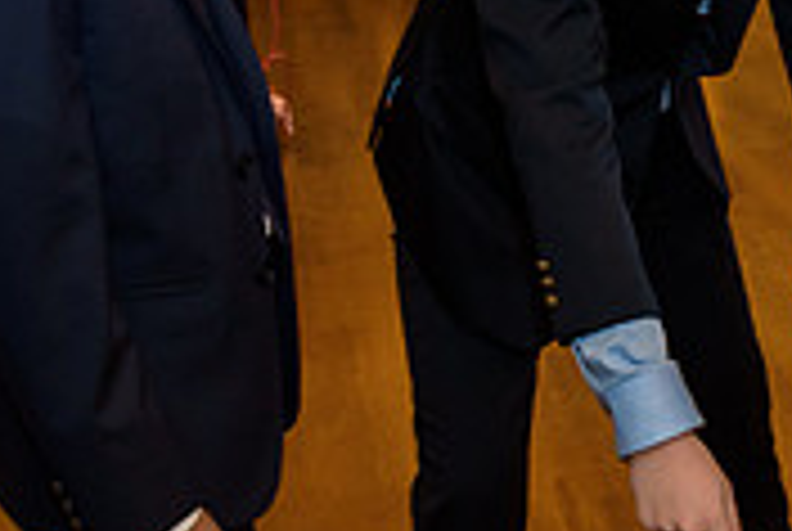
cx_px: 752
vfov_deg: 17.3
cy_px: 236
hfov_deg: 24.7
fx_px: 1741
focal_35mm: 79
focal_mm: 24
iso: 1250
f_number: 3.2
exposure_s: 1/125
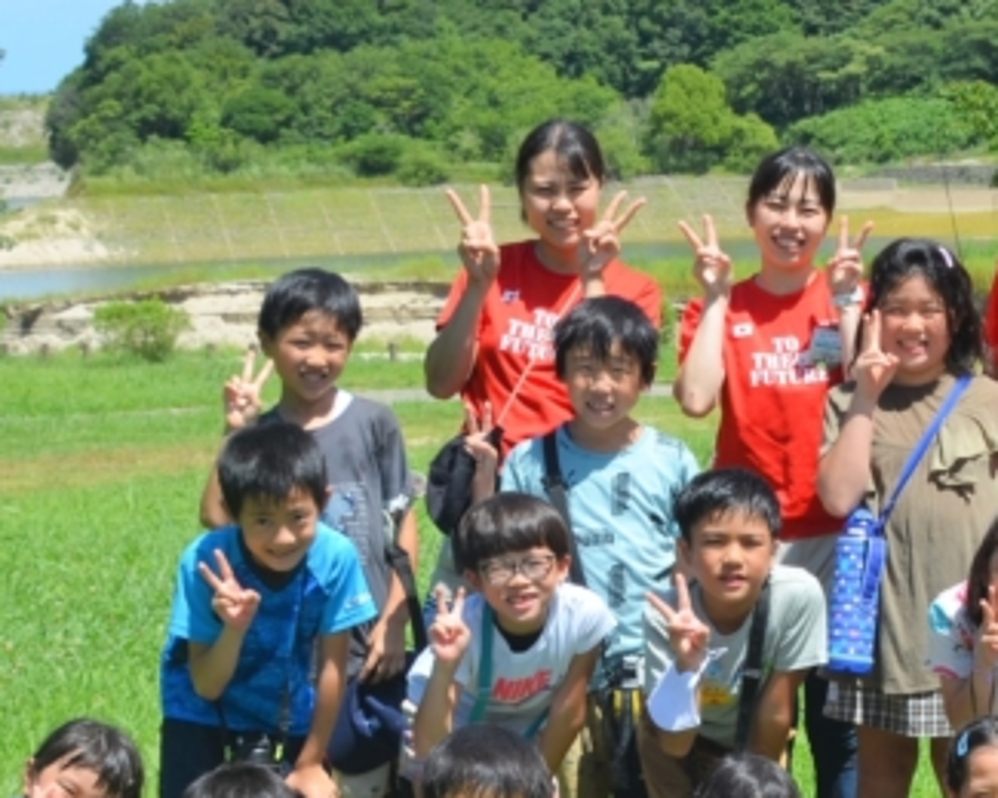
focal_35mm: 93
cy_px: 463
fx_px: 2747
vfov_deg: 16.5
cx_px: 1062
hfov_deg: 19.8
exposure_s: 1/250
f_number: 8
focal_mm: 28
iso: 110
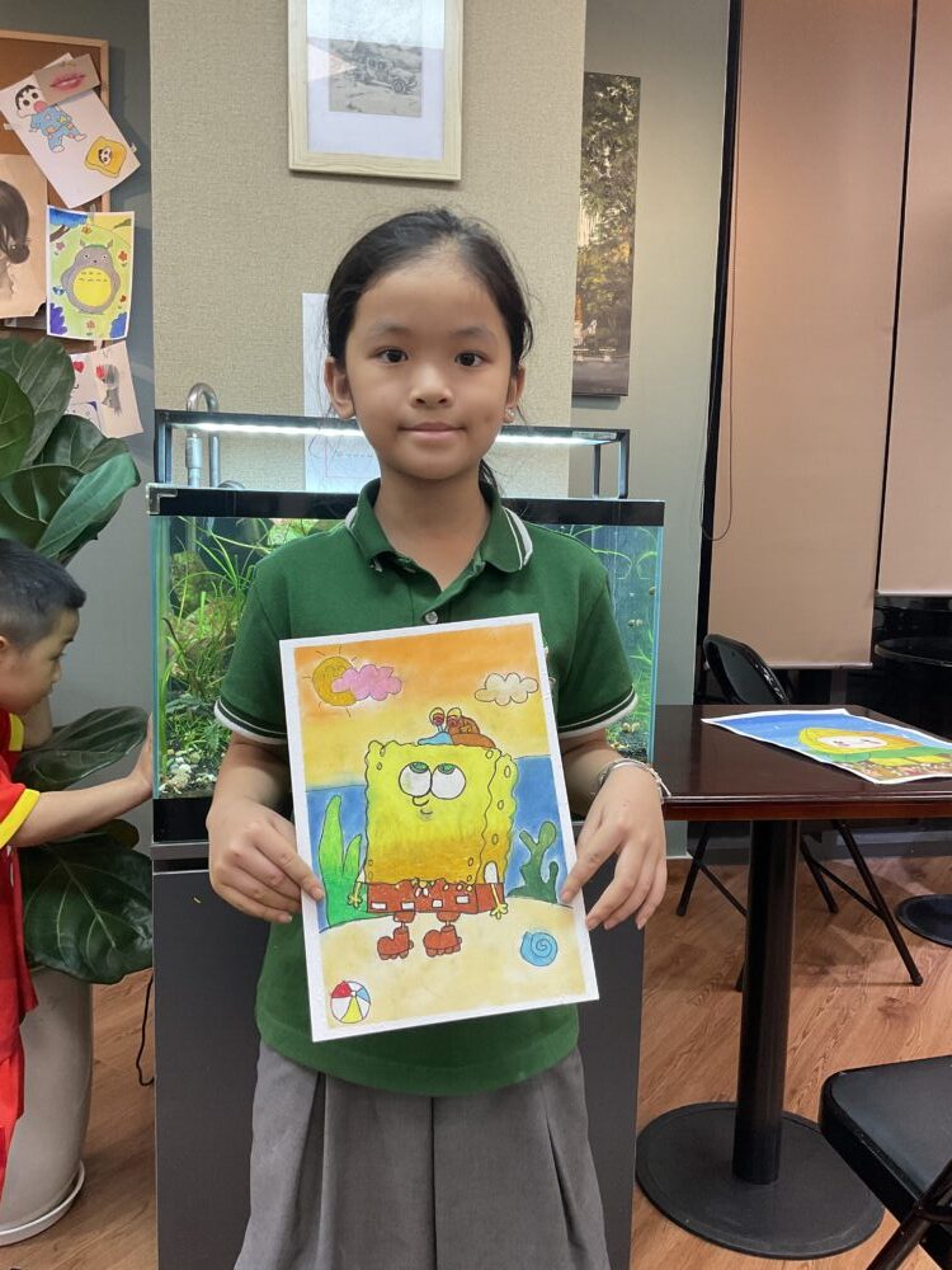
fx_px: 1063
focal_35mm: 29
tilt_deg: -7.6
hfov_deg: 48.2
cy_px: 635
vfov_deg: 61.7
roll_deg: -2.2
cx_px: 476
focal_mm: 3
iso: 64
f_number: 1.8
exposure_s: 1/104
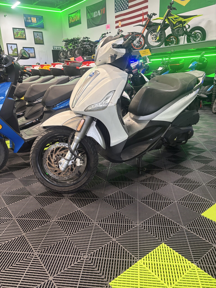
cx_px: 108
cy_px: 144
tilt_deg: -17.3
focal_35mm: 26
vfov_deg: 67.3
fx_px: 216
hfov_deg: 53.1
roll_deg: +2.7
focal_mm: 5.96
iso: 200
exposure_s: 1/60
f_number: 1.6
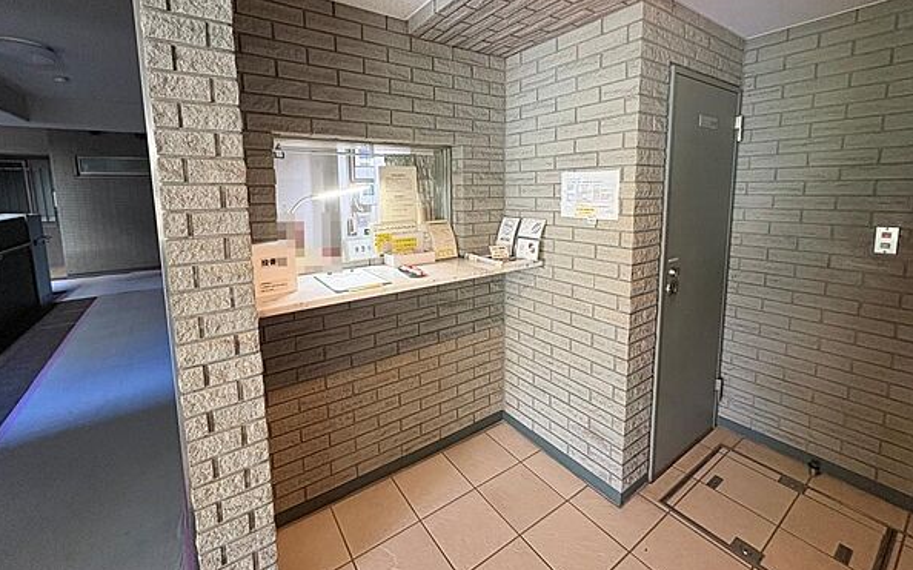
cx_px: 453
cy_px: 235
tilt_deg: -6.8
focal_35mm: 15
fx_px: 373
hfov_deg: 101.5
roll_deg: +0.1
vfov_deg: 74.1
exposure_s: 1/54
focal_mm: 2.22
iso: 200
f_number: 2.2
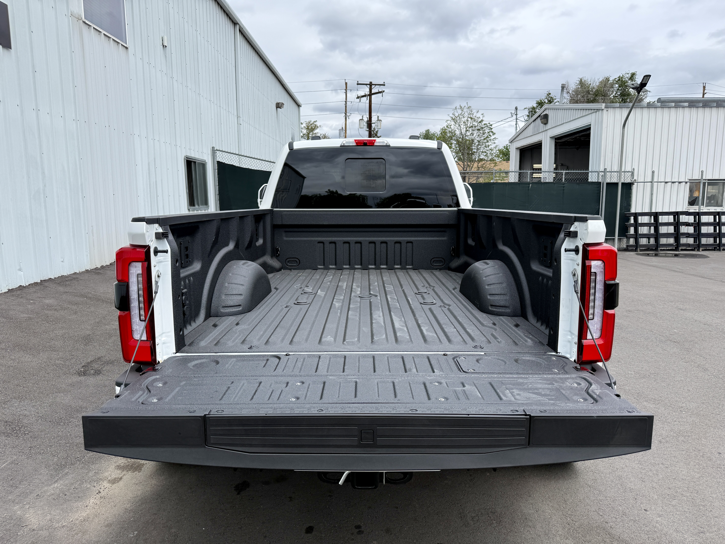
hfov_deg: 71.6
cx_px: 362
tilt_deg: -8.4
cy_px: 272
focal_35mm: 24
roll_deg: +0.6
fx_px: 503
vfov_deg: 56.8
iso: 80
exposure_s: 1/4167
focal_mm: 6.76
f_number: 1.78
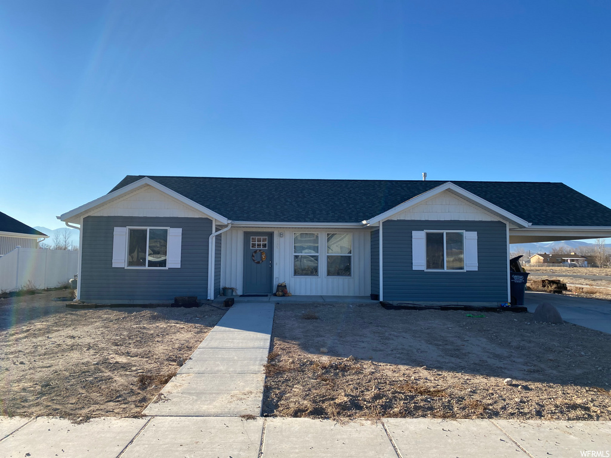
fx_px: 459
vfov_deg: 53.1
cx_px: 306
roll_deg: -1.5
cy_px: 229
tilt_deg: +3.8
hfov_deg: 67.3
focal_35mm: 26
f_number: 1.8
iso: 32
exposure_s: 1/2358
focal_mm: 4.25
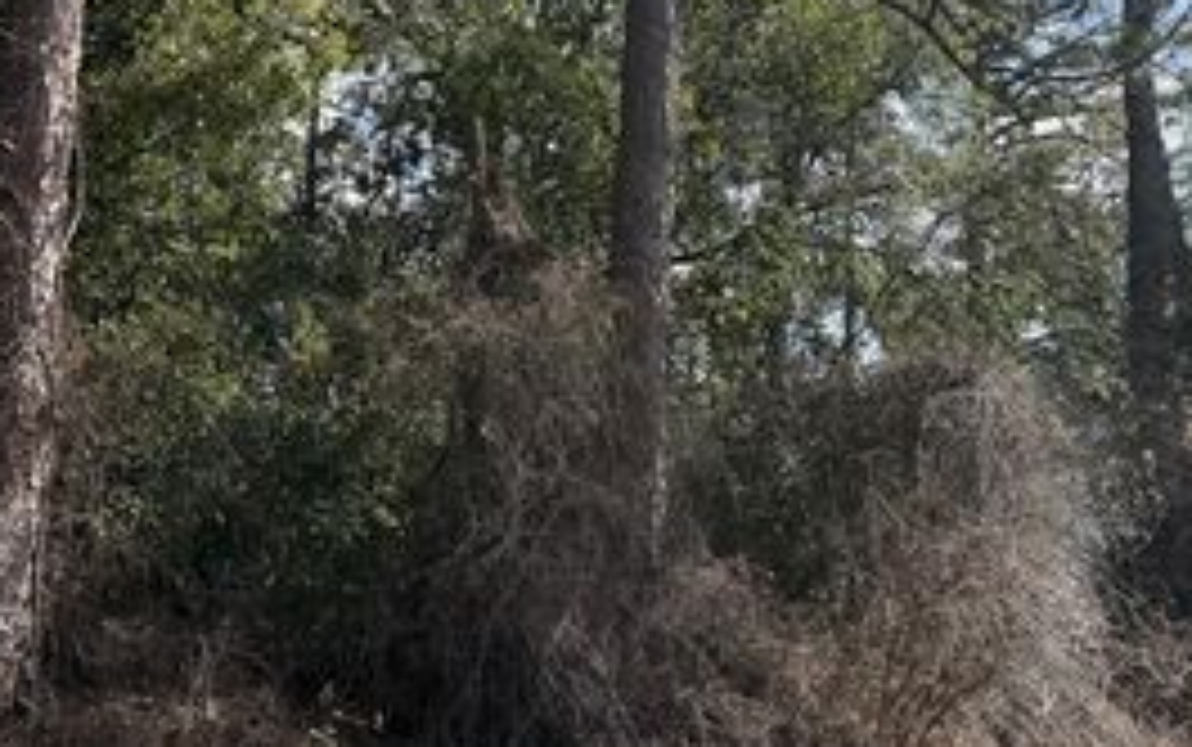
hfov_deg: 41.4
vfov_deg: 26.4
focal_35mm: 48
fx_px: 1560
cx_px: 423
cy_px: 137
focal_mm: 6.76
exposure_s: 1/3759
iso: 100
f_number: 1.78
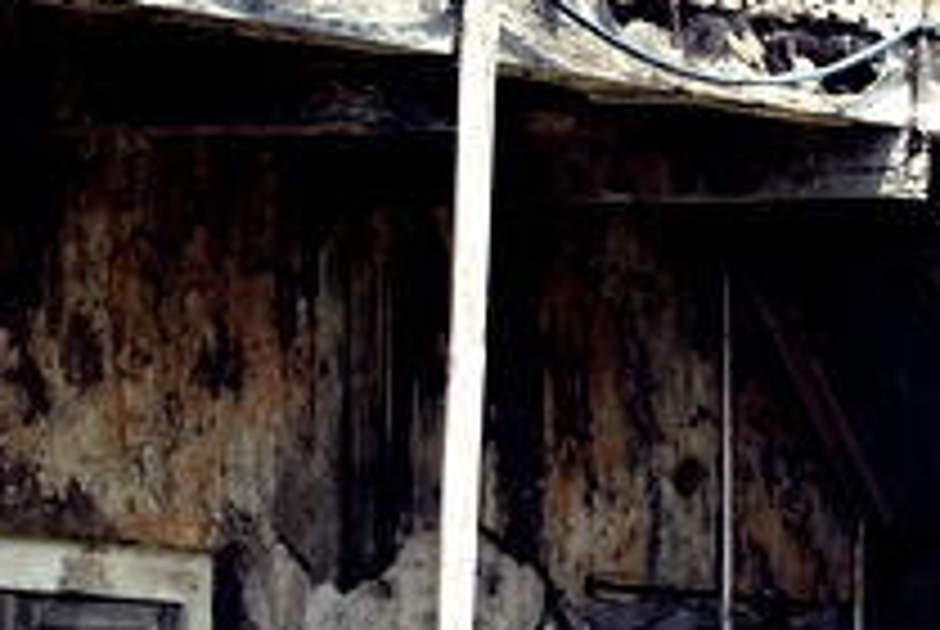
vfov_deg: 4.9
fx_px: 7347
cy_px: 479
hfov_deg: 7.3
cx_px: 1183
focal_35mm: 281
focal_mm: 70
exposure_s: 1/250
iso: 200
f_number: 8
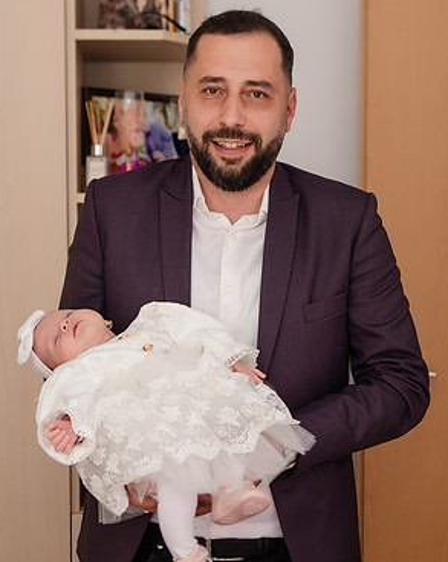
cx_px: 196
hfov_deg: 19.4
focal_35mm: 79
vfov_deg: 24.2
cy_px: 272
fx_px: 1311
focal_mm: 45
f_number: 3.2
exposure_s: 1/125
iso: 400
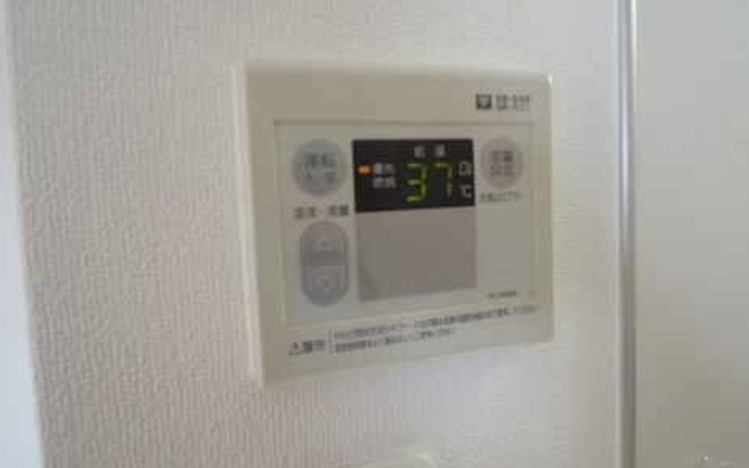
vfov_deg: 47.6
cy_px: 221
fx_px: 531
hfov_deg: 70.4
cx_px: 376
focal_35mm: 26
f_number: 2.2
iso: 160
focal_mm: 4.3
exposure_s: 1/60
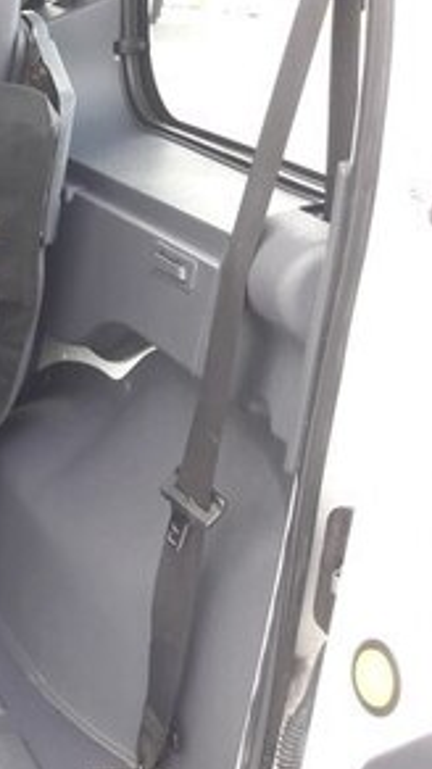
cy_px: 378
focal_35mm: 69
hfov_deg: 14.8
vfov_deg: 30.6
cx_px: -385
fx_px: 1407
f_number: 1.9
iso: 40
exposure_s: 1/33
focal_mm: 3.7
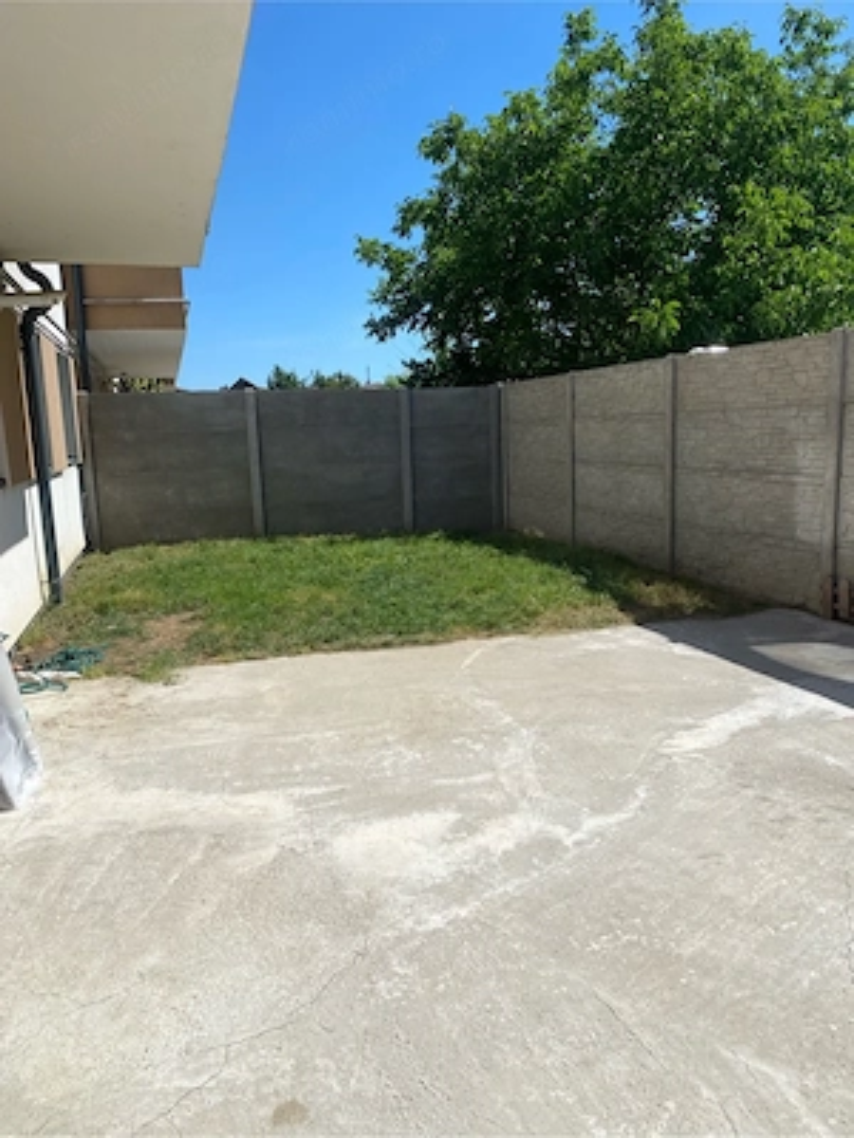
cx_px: 427
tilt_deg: -9.4
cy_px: 569
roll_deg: +1.6
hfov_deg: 53.1
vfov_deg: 67.3
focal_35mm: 26
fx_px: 855
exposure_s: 1/4444
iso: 32
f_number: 1.8
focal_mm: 4.25
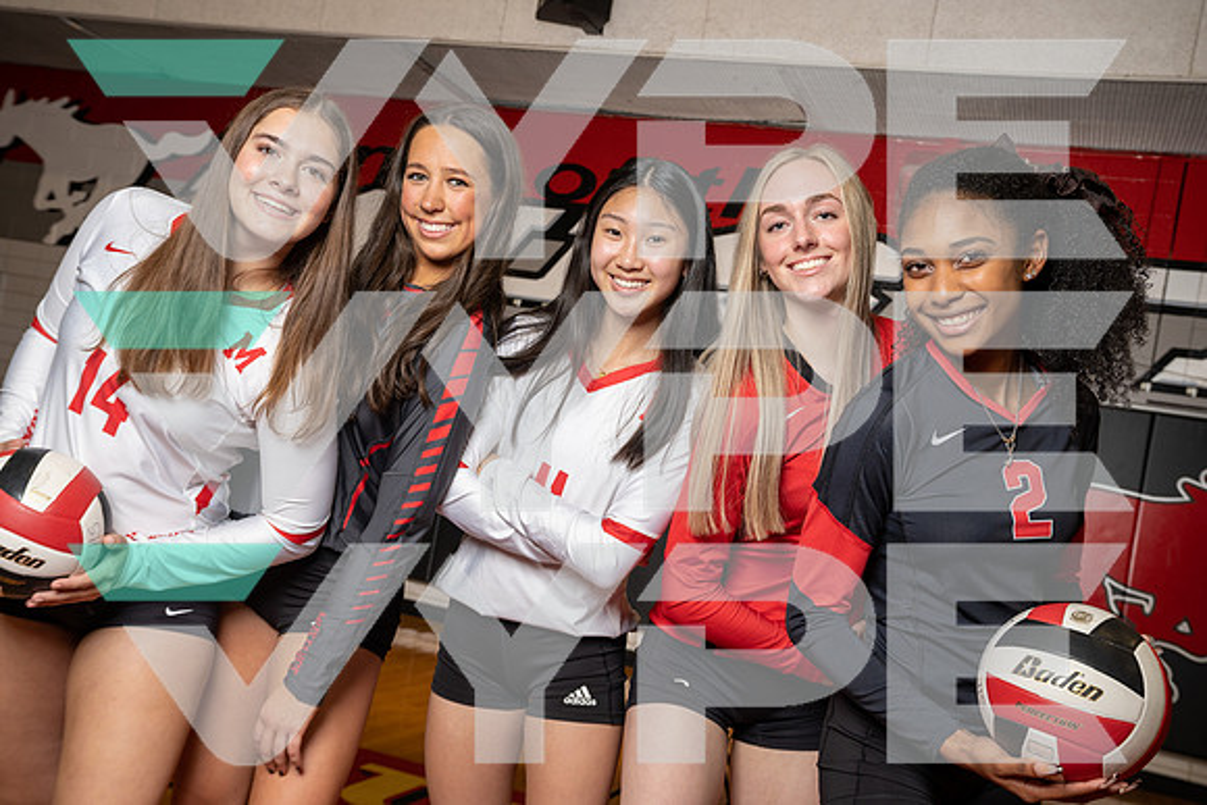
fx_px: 1274
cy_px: 402
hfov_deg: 50.7
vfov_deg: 35.1
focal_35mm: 38
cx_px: 604
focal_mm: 38
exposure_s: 1/250
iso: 640
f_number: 6.3
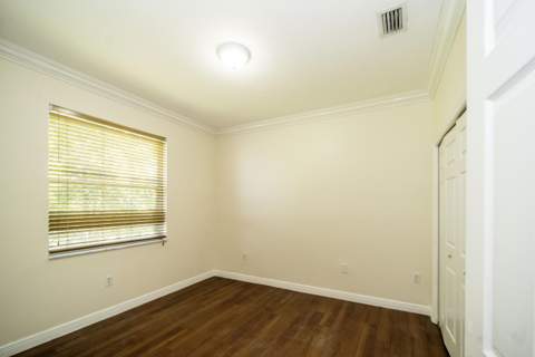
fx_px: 208
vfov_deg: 81.2
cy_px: 178
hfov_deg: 104.3
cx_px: 268
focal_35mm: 14
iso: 1000
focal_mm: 14
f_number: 5.6
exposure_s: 1/80
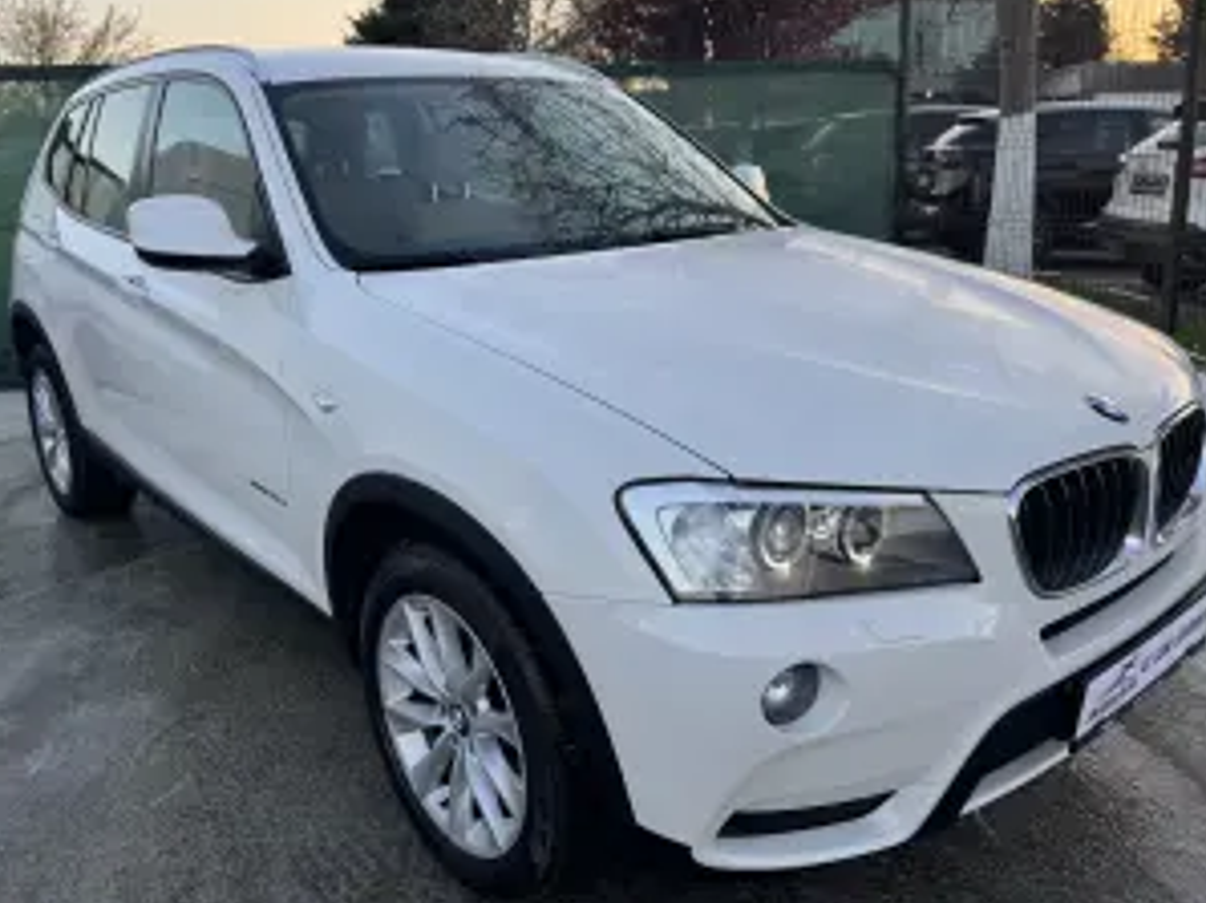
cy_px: 421
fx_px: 1010
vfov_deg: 48.1
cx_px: 591
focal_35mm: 29
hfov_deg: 61.7
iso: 80
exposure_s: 1/252
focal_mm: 6.76
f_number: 1.78
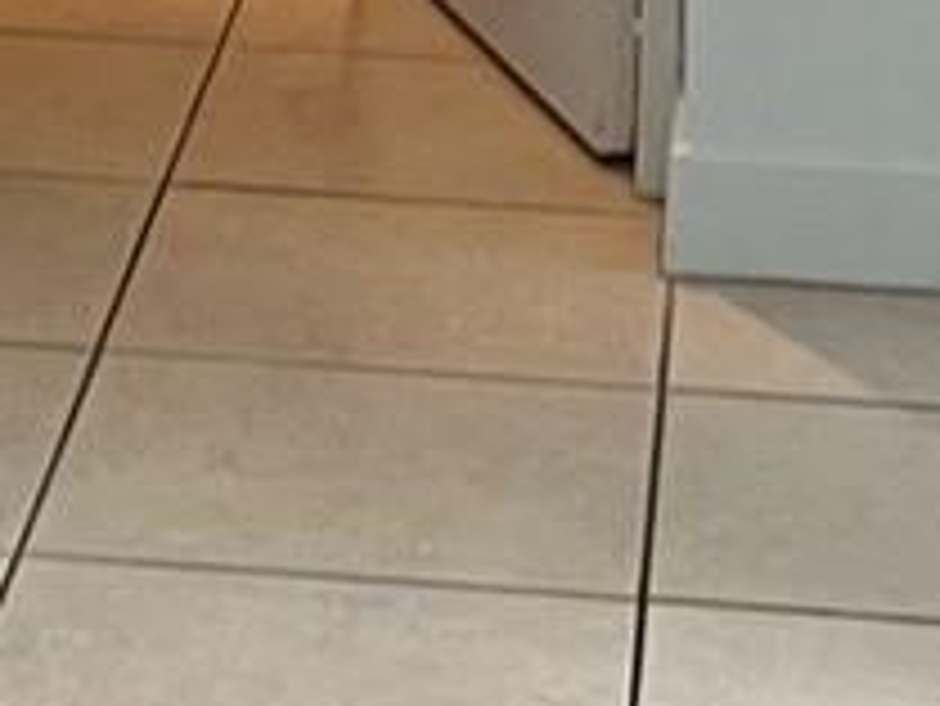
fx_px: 5407
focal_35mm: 199
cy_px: -776
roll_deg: -0.2
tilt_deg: -6.0
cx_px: -288
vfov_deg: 7.2
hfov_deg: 9.7
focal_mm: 5.1
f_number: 1.6
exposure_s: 1/60
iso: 100
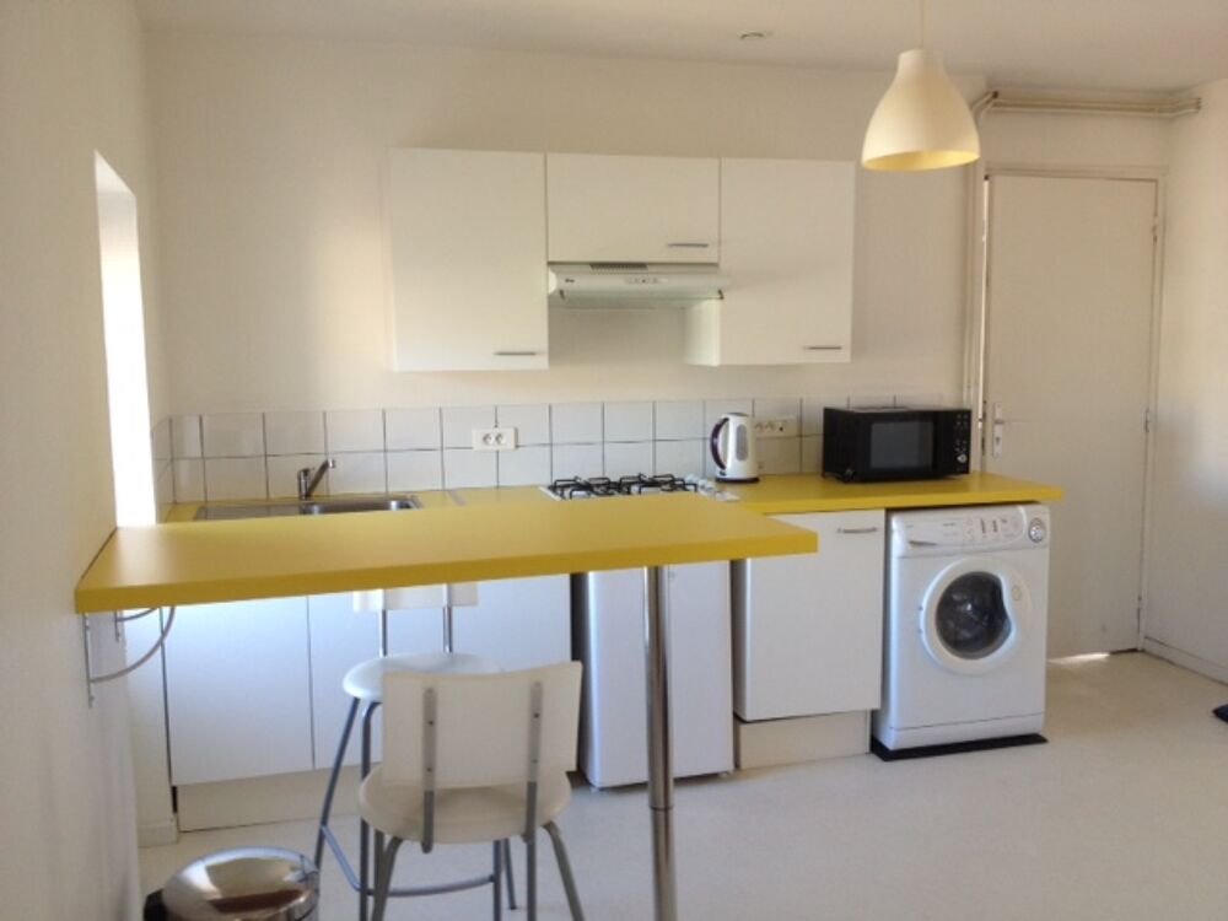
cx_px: 614
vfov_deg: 40.7
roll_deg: +0.4
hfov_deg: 52.6
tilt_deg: -6.7
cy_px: 460
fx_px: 1242
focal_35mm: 35
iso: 50
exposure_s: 1/24
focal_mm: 4.28
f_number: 2.4
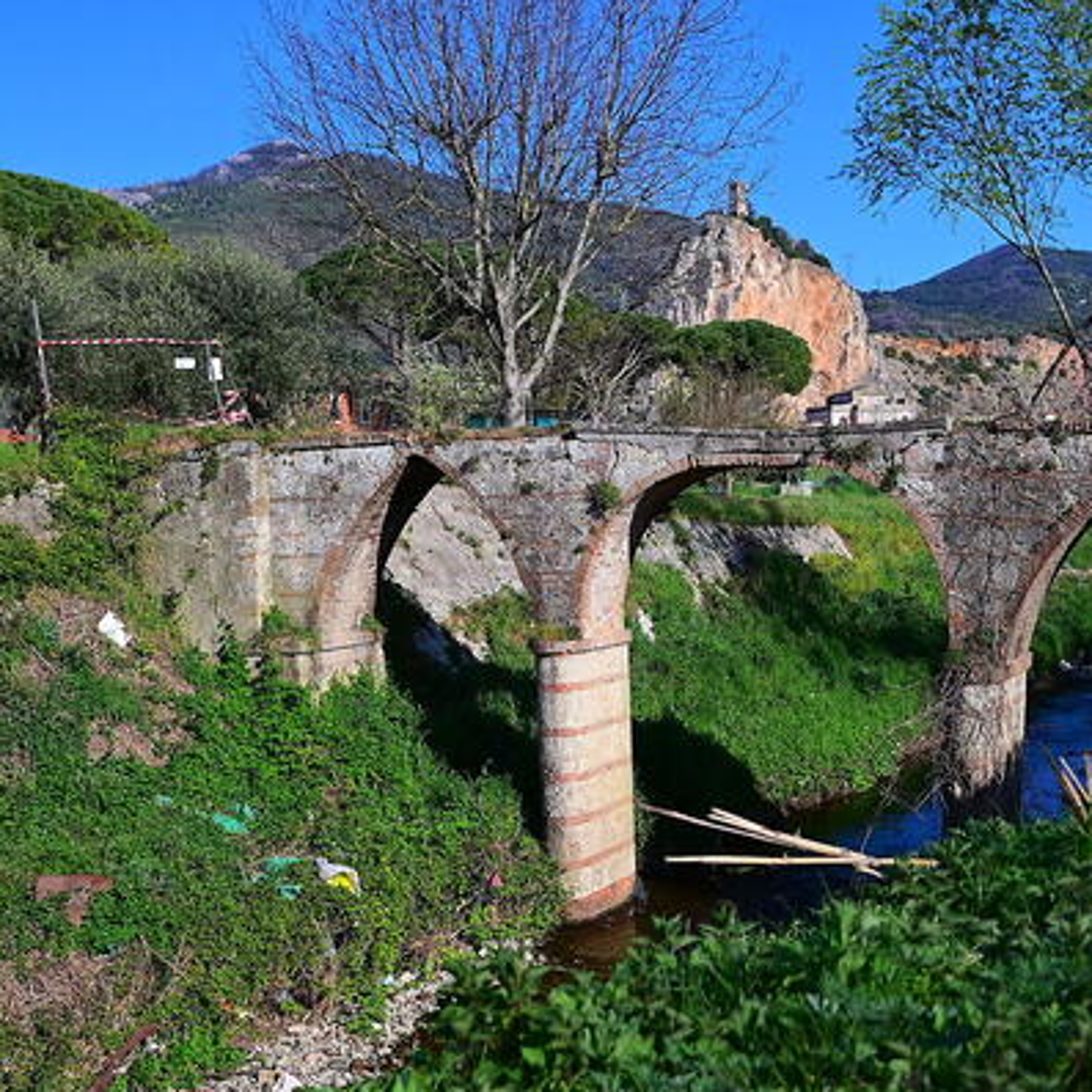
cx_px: 732
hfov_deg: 37.1
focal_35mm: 45
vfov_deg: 37.6
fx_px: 1606
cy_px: 549
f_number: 7.1
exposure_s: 1/640
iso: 640
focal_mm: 35
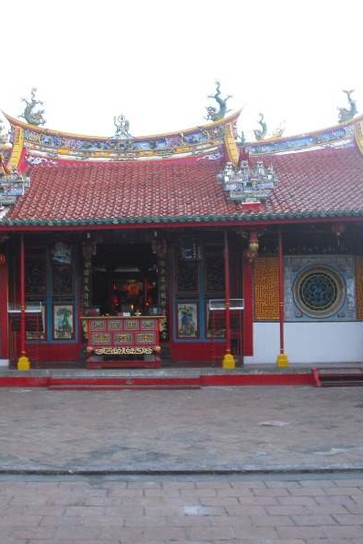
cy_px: 272
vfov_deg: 37.5
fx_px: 802
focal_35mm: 53
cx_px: 112
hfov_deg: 25.3
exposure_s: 1/80
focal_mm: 6.2
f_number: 2.8
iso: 200
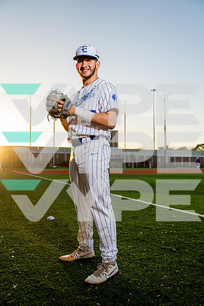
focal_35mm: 35
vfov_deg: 54.4
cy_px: 153
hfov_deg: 37.9
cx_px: 102
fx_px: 297
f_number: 4
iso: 100
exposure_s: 1/250
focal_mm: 35
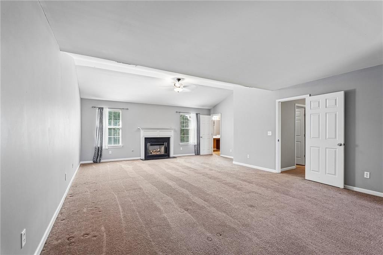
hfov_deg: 96.8
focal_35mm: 16
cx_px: 192
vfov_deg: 73.7
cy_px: 128
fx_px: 170
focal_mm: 16
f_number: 8
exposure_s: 1/8
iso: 800
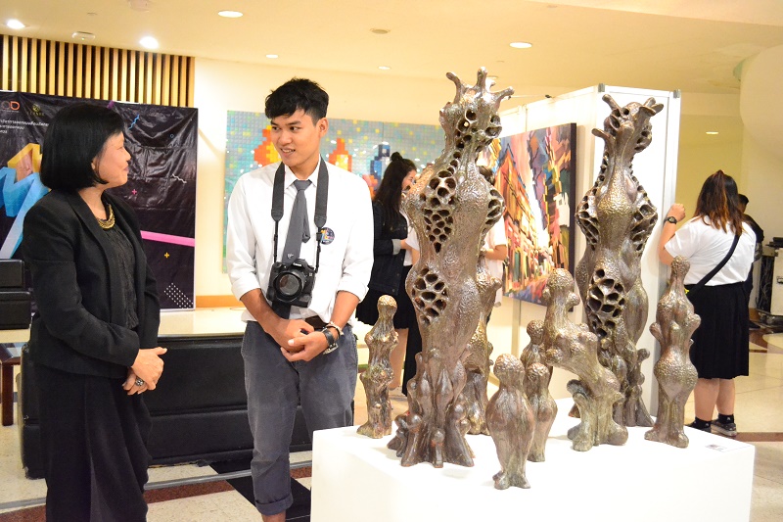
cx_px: 392
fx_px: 718
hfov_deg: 57.2
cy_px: 261
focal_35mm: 33
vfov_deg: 40.0
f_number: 4.5
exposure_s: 1/80
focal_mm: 22
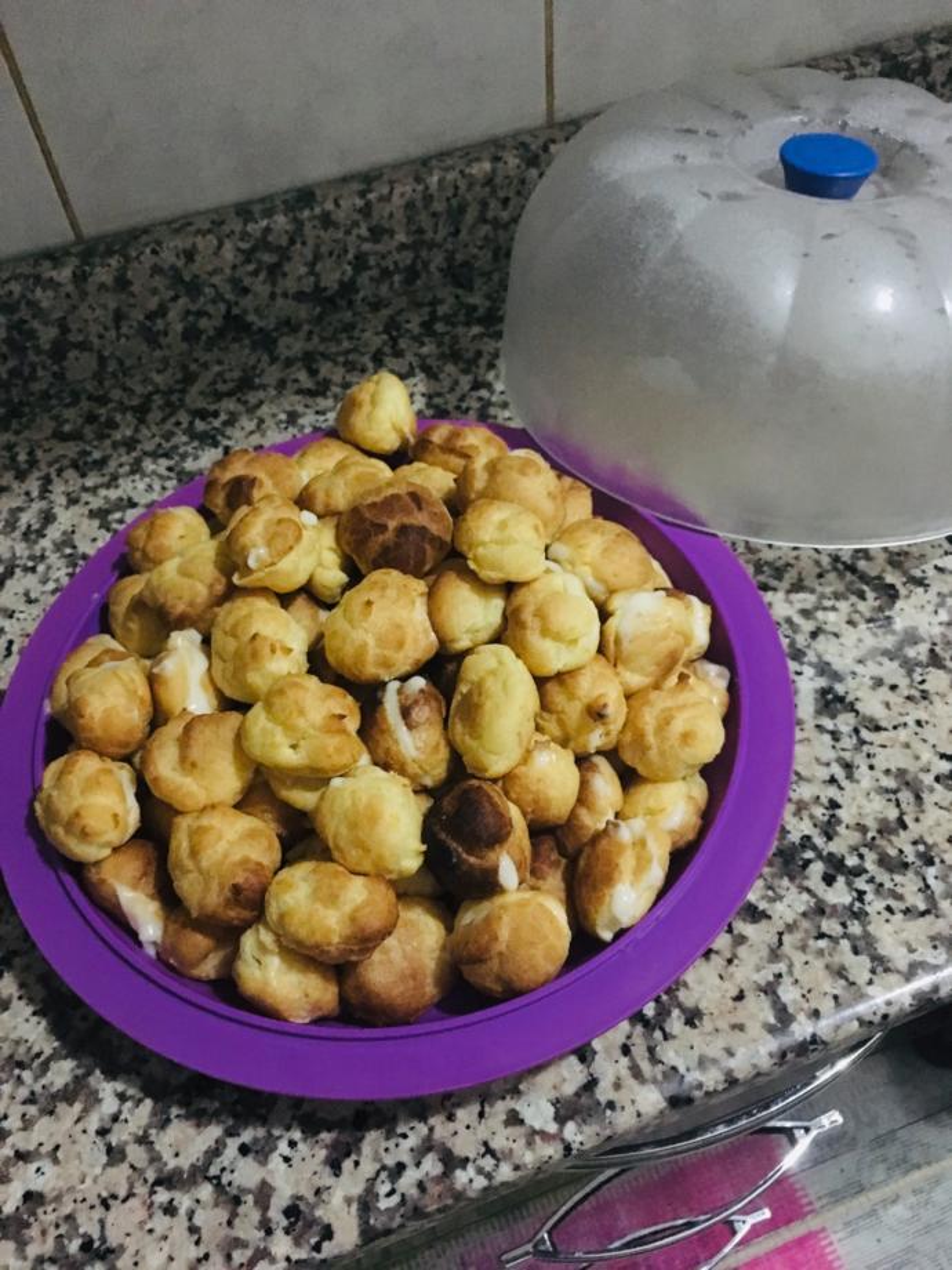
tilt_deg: -52.3
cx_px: 476
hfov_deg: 48.2
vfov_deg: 61.7
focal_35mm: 29
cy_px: 635
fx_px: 1063
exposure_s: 1/17
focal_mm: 4.15
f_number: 2.2
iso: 500
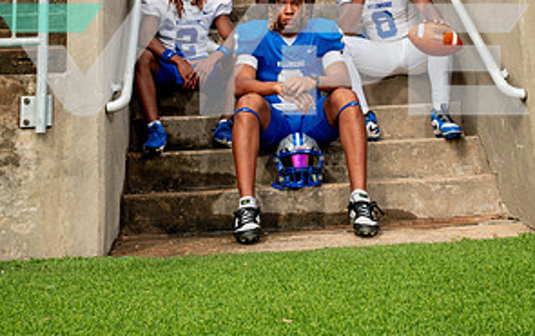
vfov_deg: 20.6
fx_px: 861
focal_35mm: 59
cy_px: -67
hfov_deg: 34.5
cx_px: 265
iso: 125
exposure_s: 1/320
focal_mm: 38
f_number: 7.1
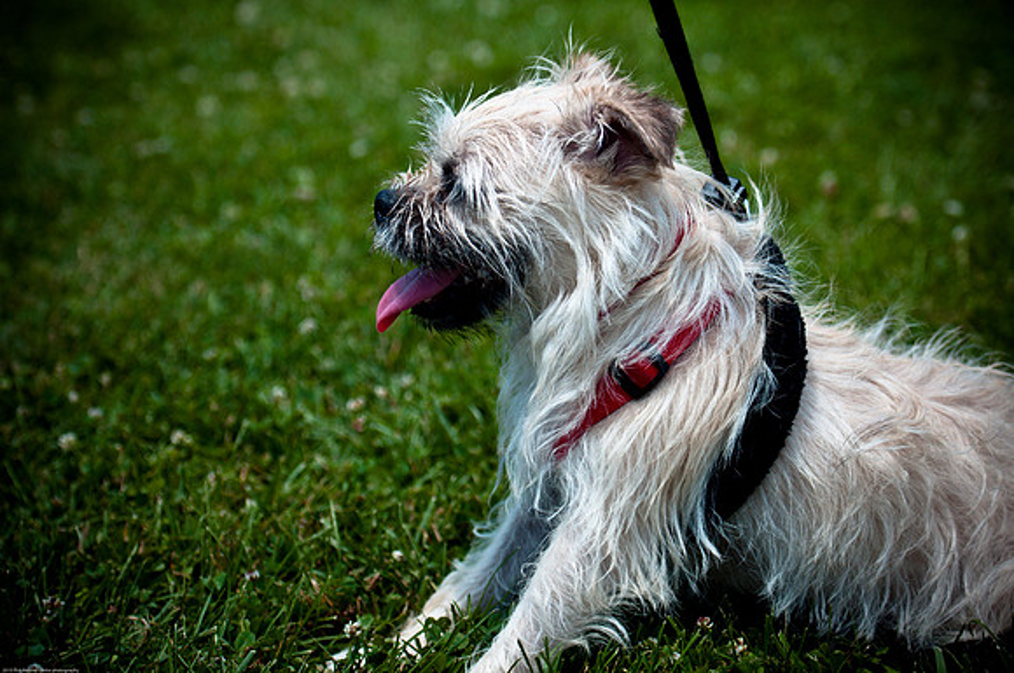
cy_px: 336
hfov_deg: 19.5
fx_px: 2953
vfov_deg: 13.0
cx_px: 507
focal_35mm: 105
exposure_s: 1/3200
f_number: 2.8
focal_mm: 70
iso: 200
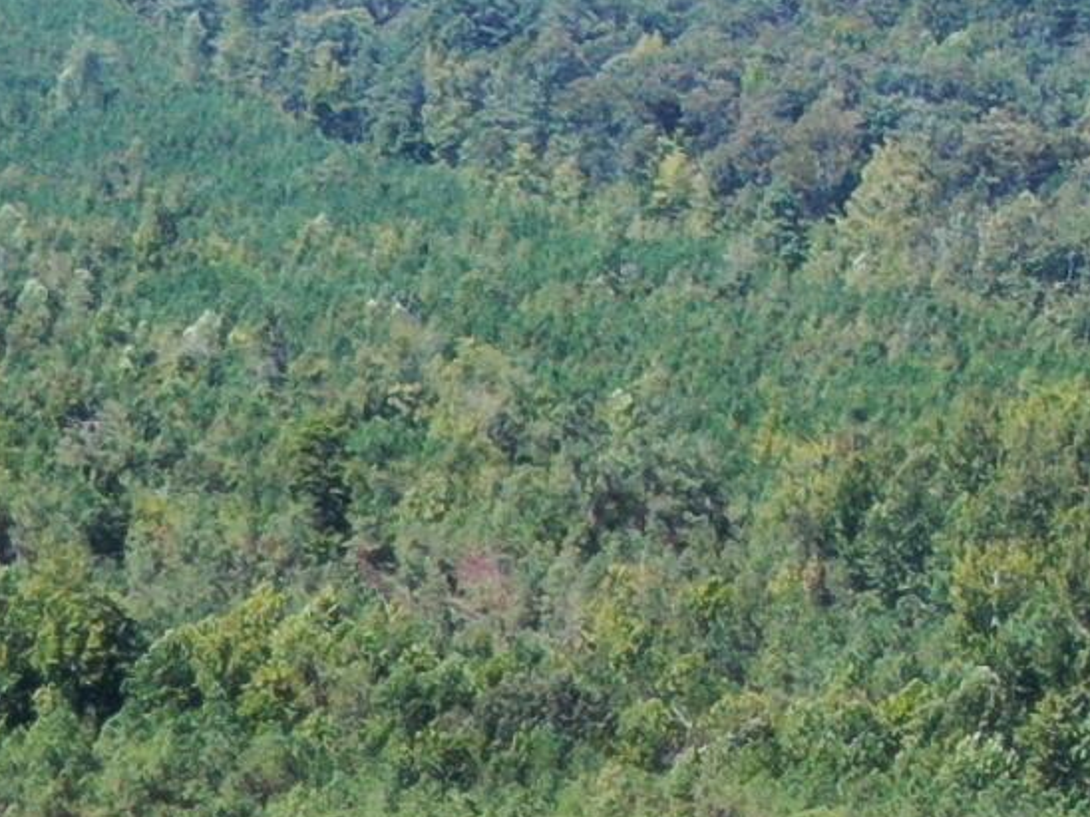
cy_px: 1393
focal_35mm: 197
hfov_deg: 9.1
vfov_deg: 7.4
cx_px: -1432
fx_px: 6203
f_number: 3.3
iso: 100
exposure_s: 1/500
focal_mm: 6.21
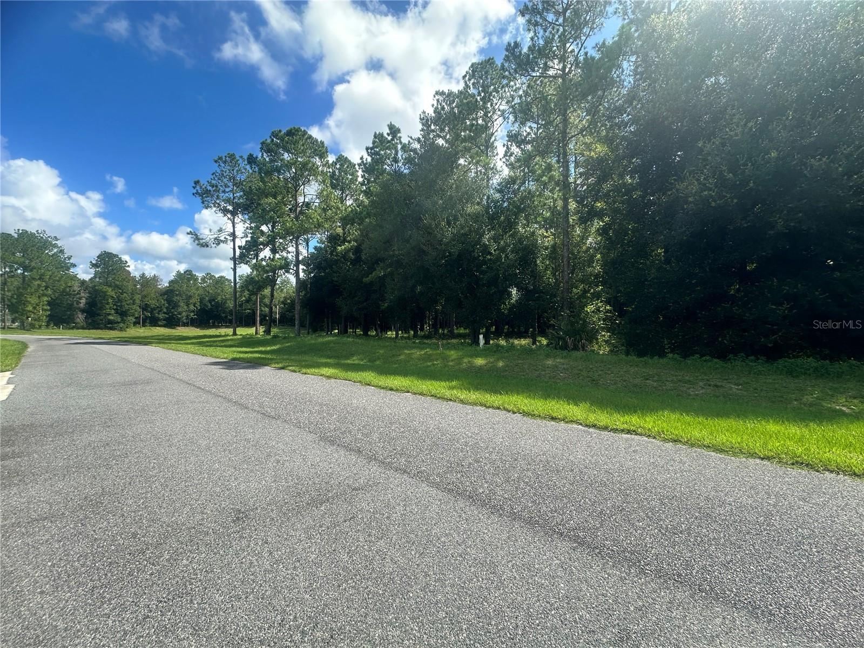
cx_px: 432
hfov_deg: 102.1
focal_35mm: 14
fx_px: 349
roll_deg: -1.3
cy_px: 324
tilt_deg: +0.0
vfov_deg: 85.7
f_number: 2.2
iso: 40
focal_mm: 2.22
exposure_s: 1/729
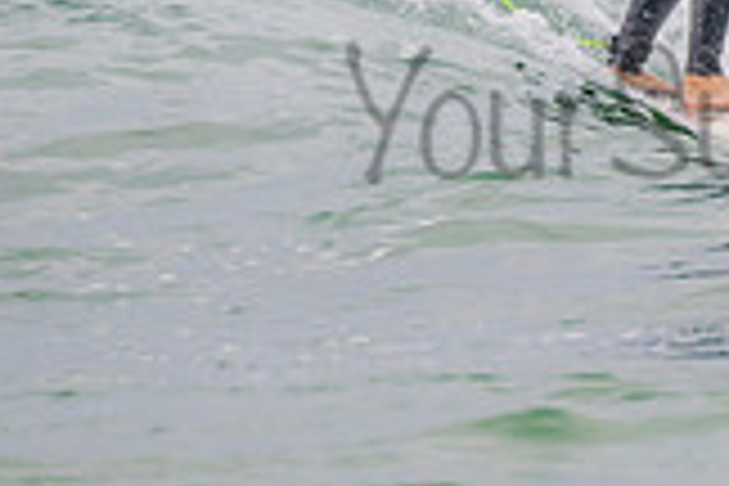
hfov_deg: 0.9
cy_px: -24
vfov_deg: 0.6
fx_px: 44405
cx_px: 636
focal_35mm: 2193
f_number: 5.6
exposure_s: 1/800
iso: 320
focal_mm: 500
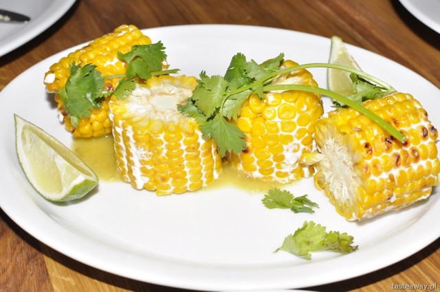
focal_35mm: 52
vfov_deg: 25.7
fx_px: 641
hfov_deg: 37.9
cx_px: 220
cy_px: 146
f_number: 9
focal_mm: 35
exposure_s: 1/60
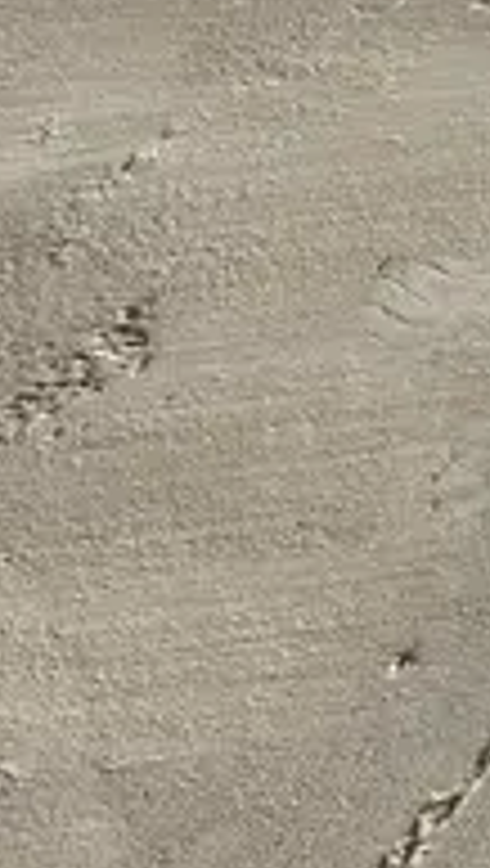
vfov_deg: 16.4
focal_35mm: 130
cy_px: 270
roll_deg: +2.3
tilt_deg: -39.0
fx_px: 2994
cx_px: 1744
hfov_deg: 7.5
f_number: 1.78
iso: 250
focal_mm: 6.86
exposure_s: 1/60
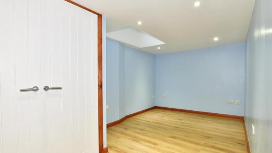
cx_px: 134
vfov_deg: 67.0
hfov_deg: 99.4
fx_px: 115
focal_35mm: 16
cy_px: 82
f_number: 8
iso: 200
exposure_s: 1/3
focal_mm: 10
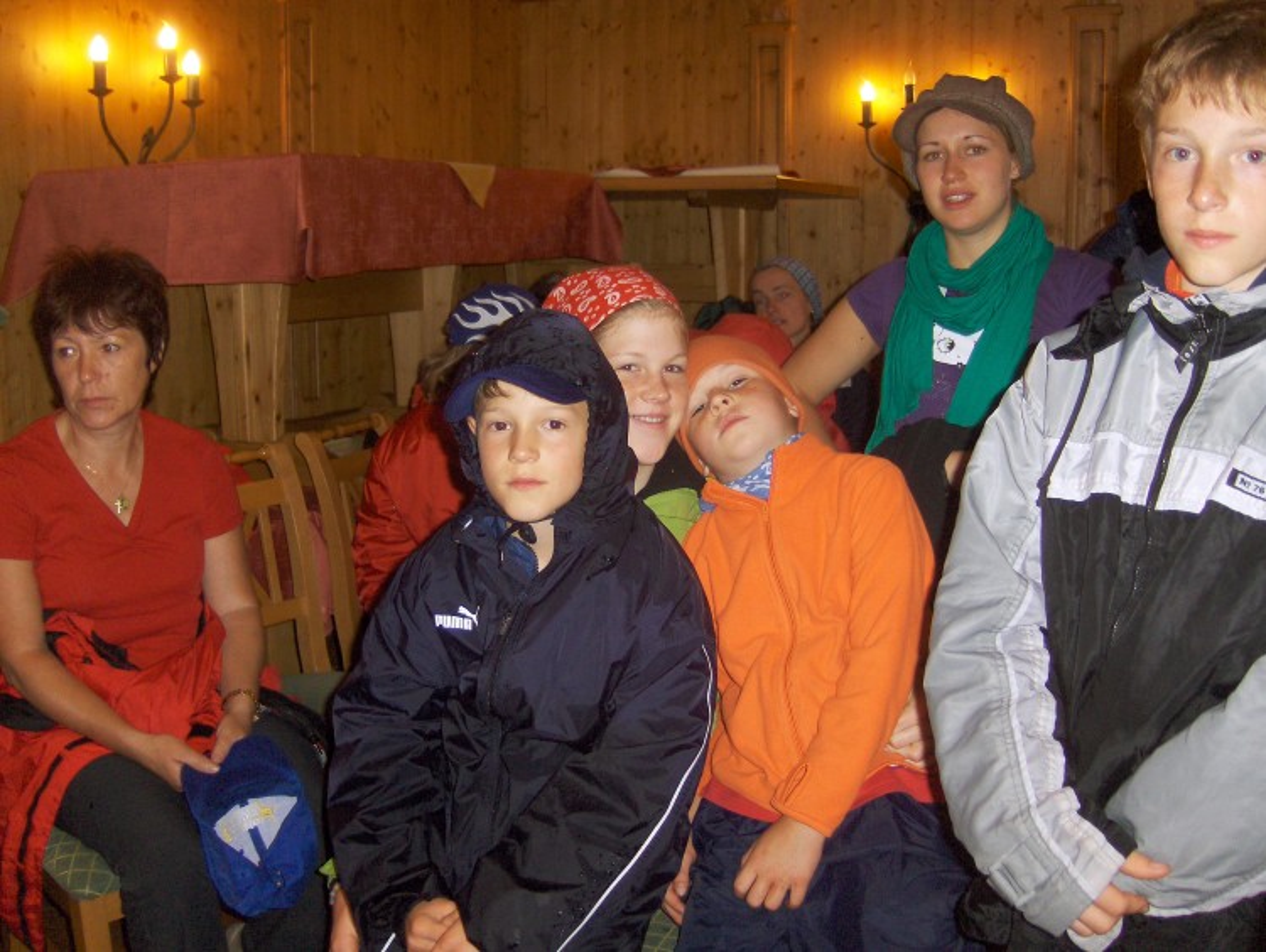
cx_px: 633
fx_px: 1281
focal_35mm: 35
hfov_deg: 52.6
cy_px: 476
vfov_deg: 40.8
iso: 100
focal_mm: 7.5
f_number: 2.8
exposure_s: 1/60
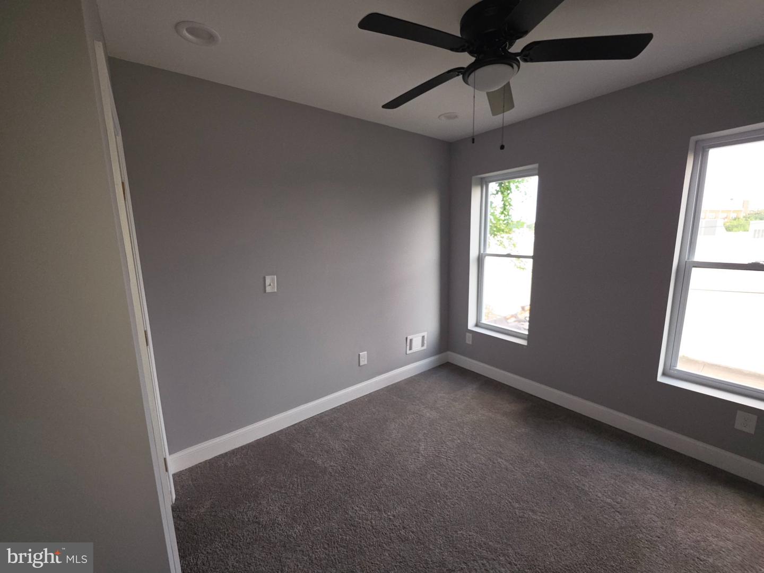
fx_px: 287
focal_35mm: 13
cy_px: 286
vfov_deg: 89.9
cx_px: 382
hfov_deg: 106.2
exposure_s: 1/60.2
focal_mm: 2.2
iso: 100
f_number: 1.9
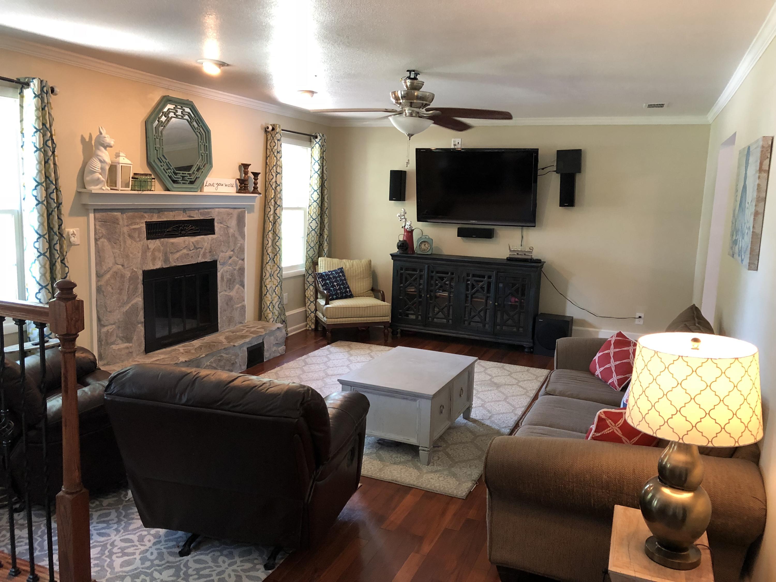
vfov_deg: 49.7
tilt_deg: -9.0
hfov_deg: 63.4
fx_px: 628
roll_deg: -1.7
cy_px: 291
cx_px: 388
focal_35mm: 28
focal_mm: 3.99
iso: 64
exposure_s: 1/15
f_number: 1.8
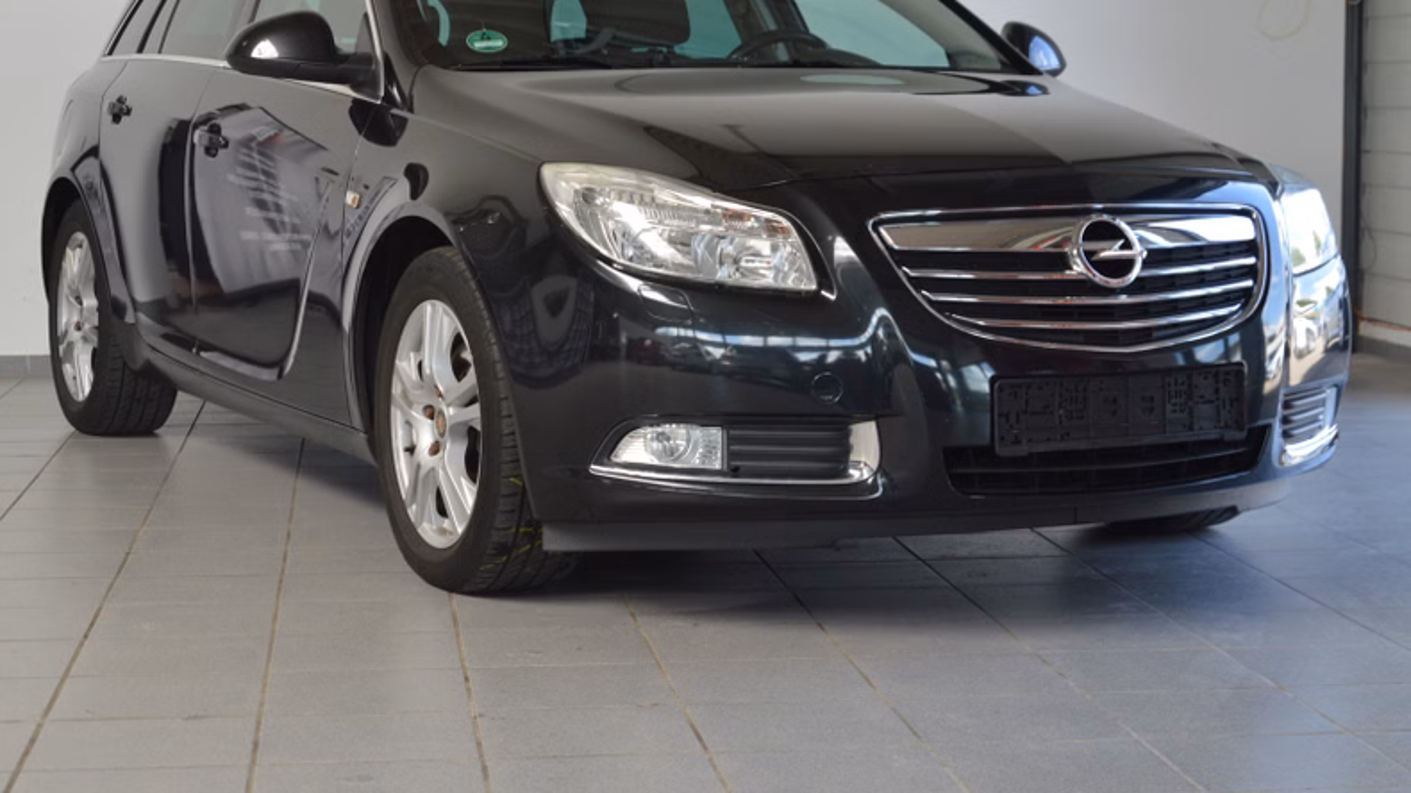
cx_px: 700
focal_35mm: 72
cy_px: 325
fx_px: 2676
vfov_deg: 16.8
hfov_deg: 29.5
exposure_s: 1/100
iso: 400
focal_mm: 45
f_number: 5
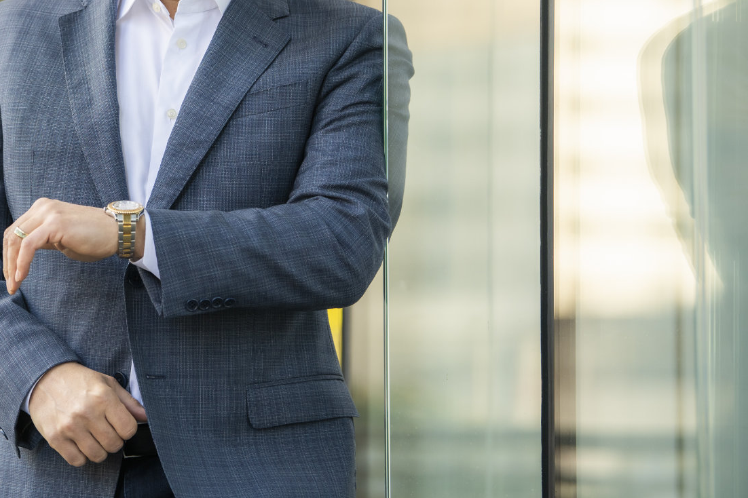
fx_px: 4902
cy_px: 72
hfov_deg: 8.7
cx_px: 111
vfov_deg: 5.8
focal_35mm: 236
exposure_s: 1/320
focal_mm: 130
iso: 320
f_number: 2.8
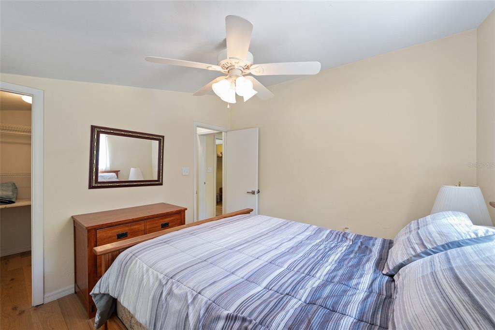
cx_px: 248
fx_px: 192
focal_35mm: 14
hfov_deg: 104.3
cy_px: 165
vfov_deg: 81.2
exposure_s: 1/40
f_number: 5.6
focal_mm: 14
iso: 800
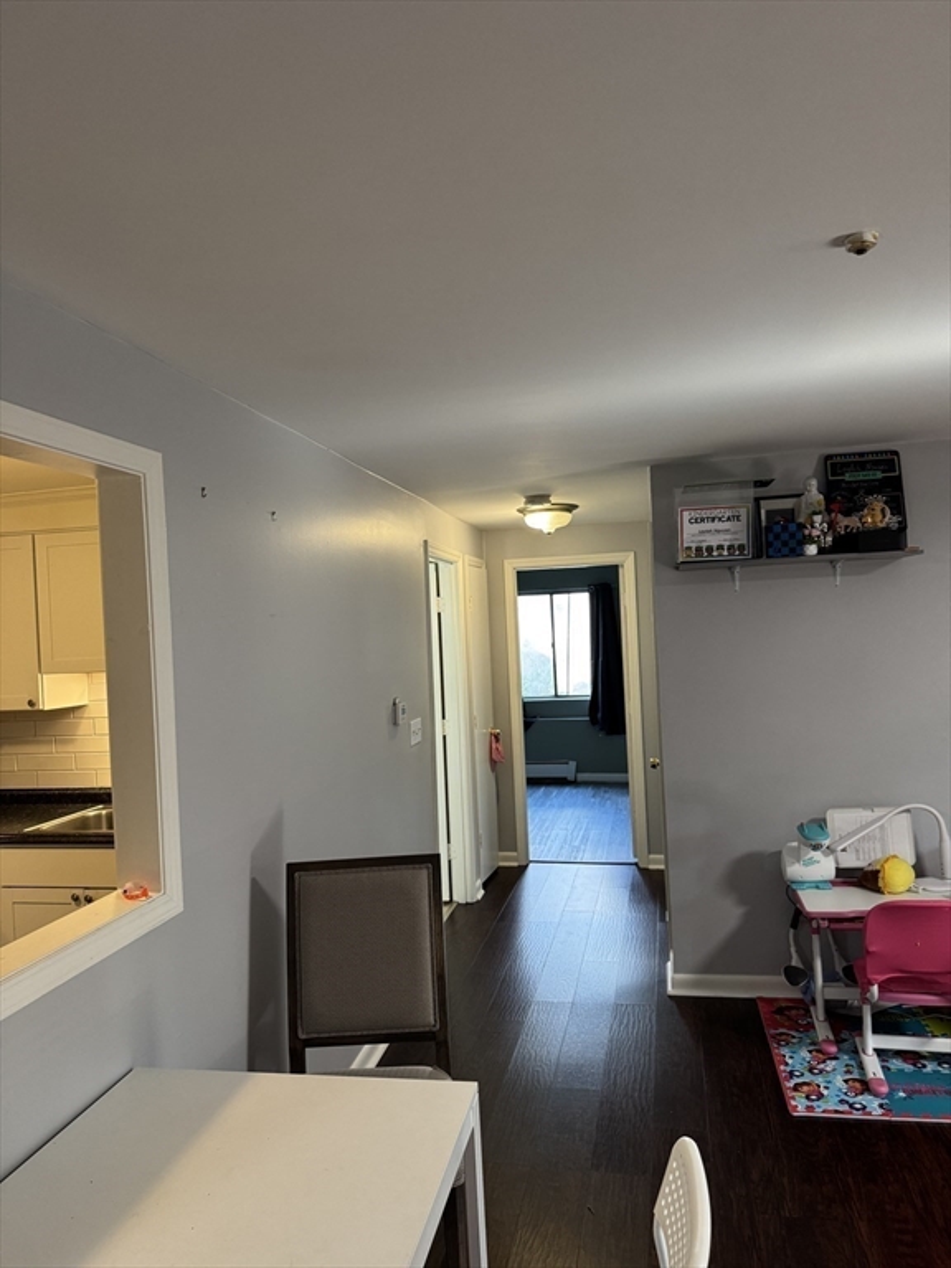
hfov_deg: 56.8
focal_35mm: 24
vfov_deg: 71.6
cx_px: 476
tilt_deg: +0.3
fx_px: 879
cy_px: 634
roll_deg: +3.4
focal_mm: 6.76
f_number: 1.78
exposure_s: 1/60
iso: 200
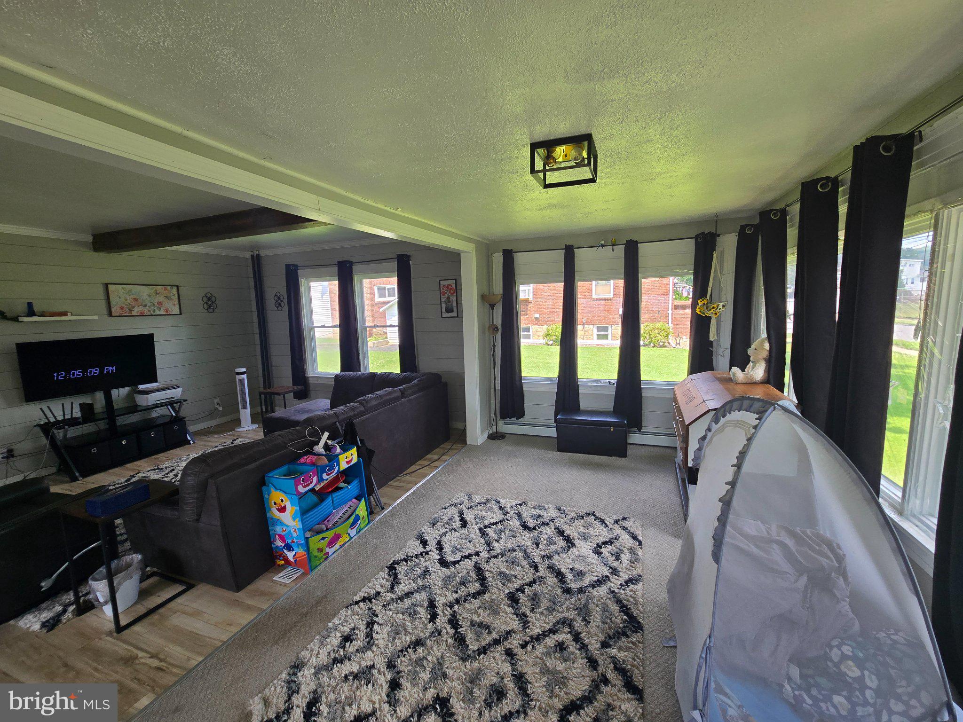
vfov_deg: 89.9
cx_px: 482
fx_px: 362
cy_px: 361
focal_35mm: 13
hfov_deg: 106.2
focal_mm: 2.2
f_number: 2.2
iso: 50
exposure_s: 1/121
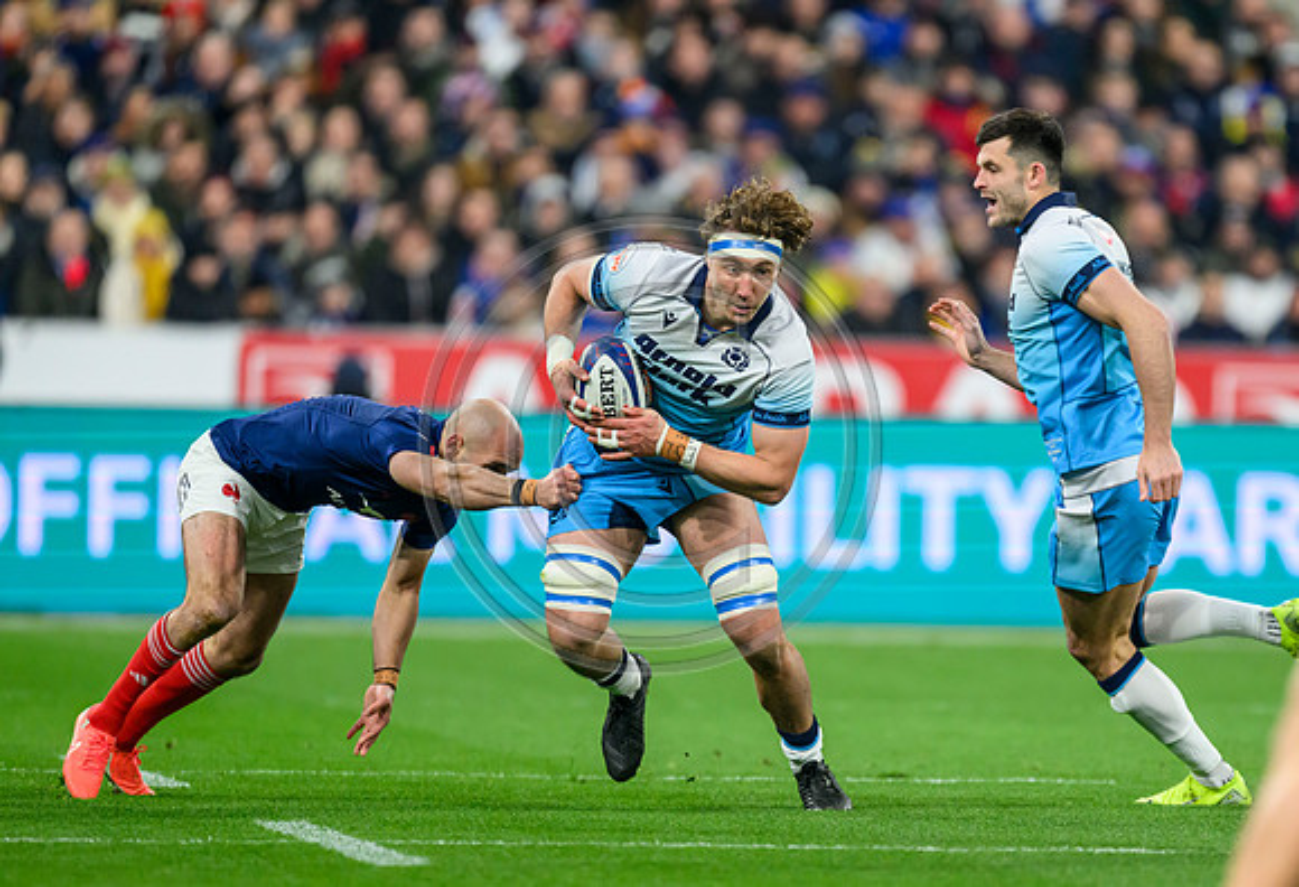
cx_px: 841
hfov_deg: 2.8
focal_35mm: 742
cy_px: 498
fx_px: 26967
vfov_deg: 1.9
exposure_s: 1/1250
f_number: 4
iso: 3200
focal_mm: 560
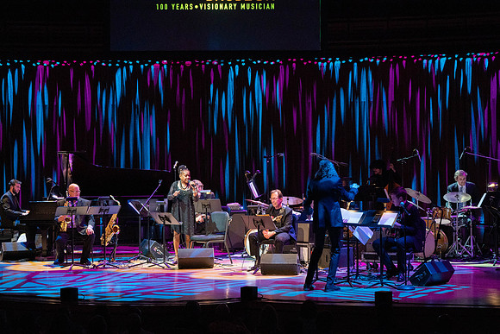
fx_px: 1389
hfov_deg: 20.4
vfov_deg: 13.7
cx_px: 250
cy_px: 167
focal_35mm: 100
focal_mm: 100
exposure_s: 1/320
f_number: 8
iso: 5000
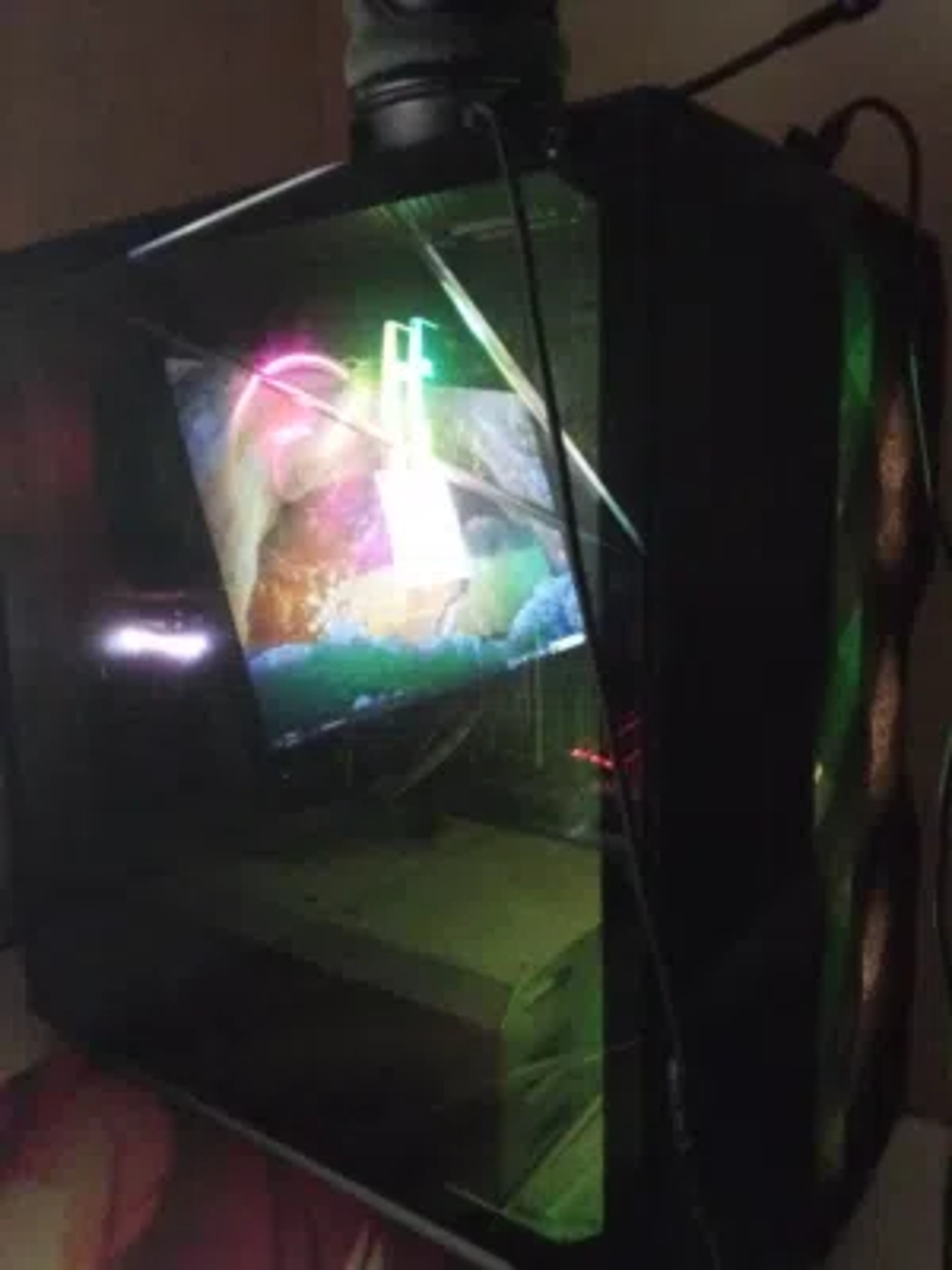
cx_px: 476
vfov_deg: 73.9
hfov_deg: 58.9
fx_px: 843
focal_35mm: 23
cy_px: 635
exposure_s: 1/14.3
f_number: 1.6
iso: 12800
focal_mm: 4.19
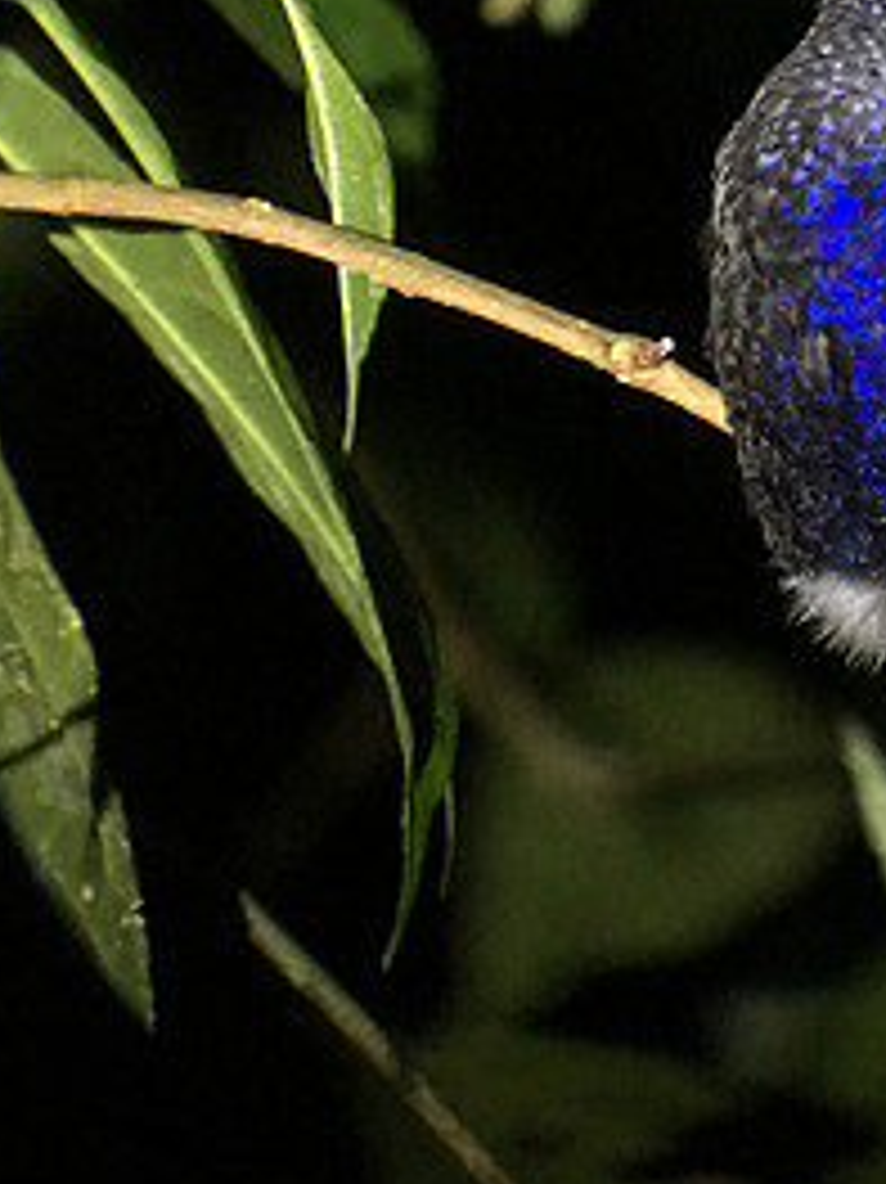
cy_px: 315
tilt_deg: -32.4
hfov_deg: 21.8
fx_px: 2186
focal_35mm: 64
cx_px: 942
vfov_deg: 29.9
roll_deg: -6.1
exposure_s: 1/24
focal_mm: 4.15
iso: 200
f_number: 2.2
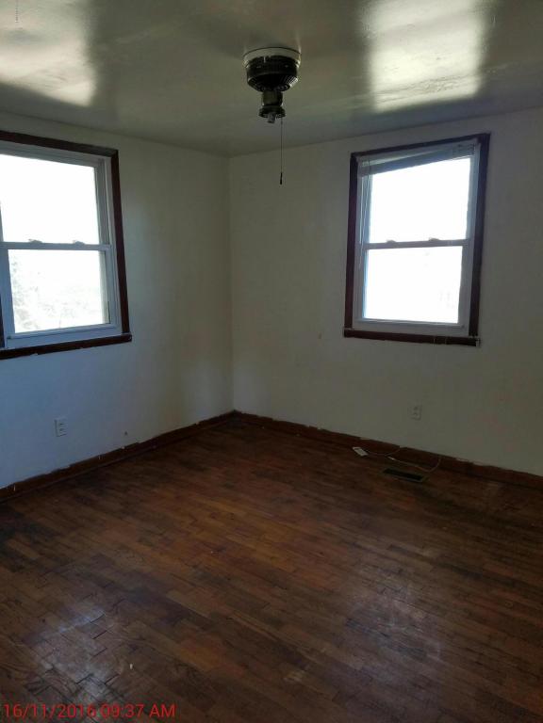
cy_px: 362
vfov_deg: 67.3
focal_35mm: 26
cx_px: 272
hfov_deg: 53.1
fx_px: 544
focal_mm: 4.2
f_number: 1.7
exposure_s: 1/50
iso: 100
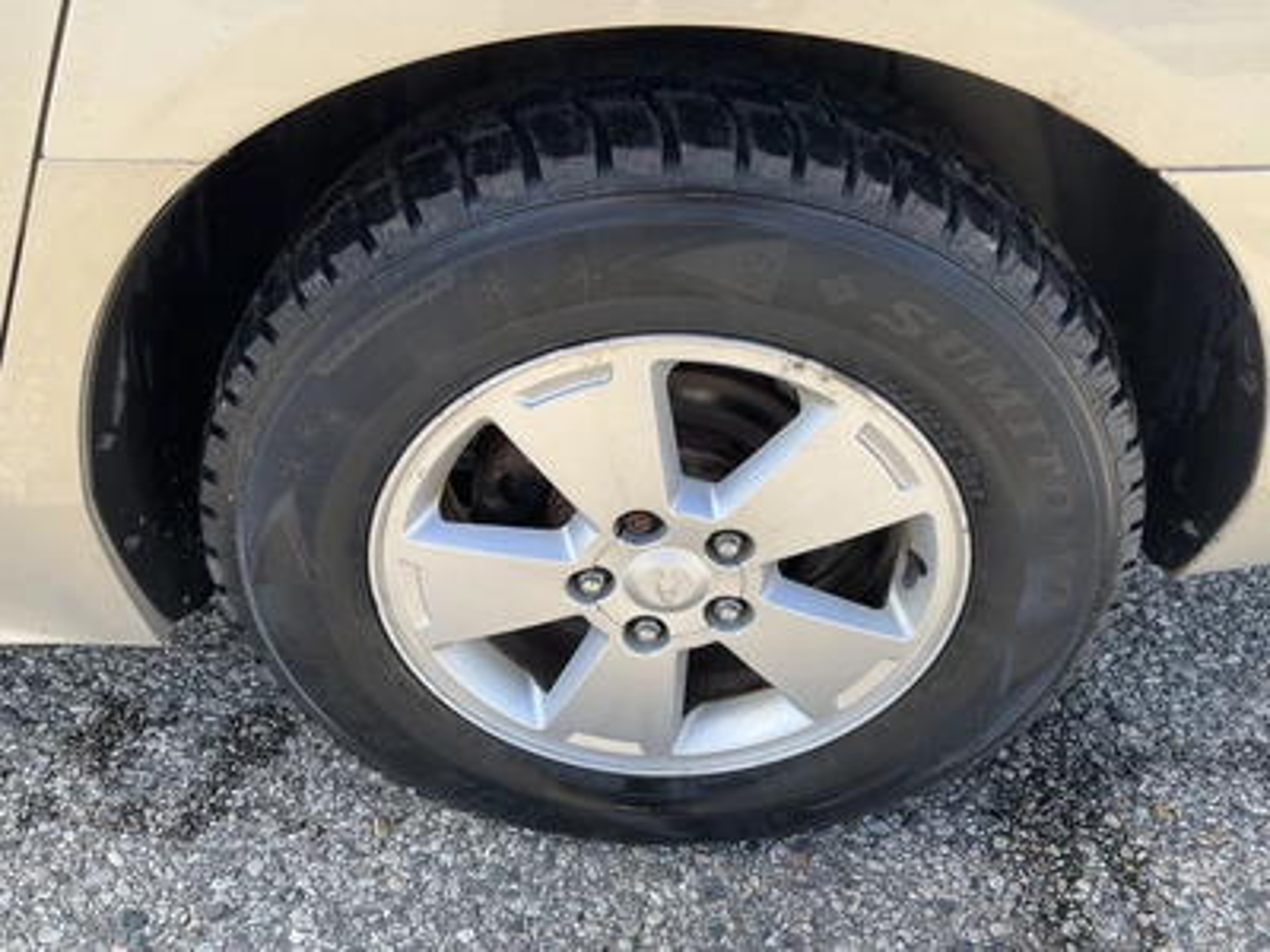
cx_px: 635
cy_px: 476
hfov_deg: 61.7
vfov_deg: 48.2
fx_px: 1064
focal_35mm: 29
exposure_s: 1/286
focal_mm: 3
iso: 25
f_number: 1.8
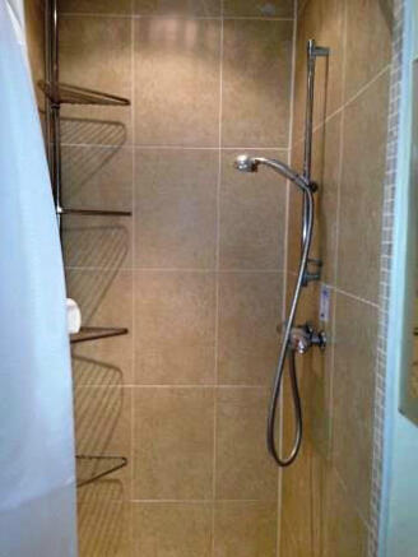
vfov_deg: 55.3
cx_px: 209
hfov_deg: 43.0
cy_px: 278
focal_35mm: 33
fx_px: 531
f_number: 2.4
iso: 80
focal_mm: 4.12
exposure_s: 1/20
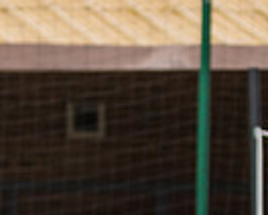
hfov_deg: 1.0
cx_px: 454
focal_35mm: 1854
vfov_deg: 0.8
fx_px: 14727
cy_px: 373
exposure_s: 1/4000
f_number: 2.8
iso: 400
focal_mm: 300
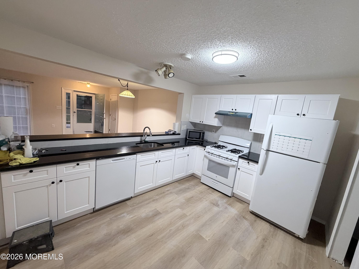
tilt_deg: -9.2
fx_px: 145
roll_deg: -6.4
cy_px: 134
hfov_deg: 102.1
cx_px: 180
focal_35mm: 14
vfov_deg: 85.7
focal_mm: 2.22
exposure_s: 1/60
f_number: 2.2
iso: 250
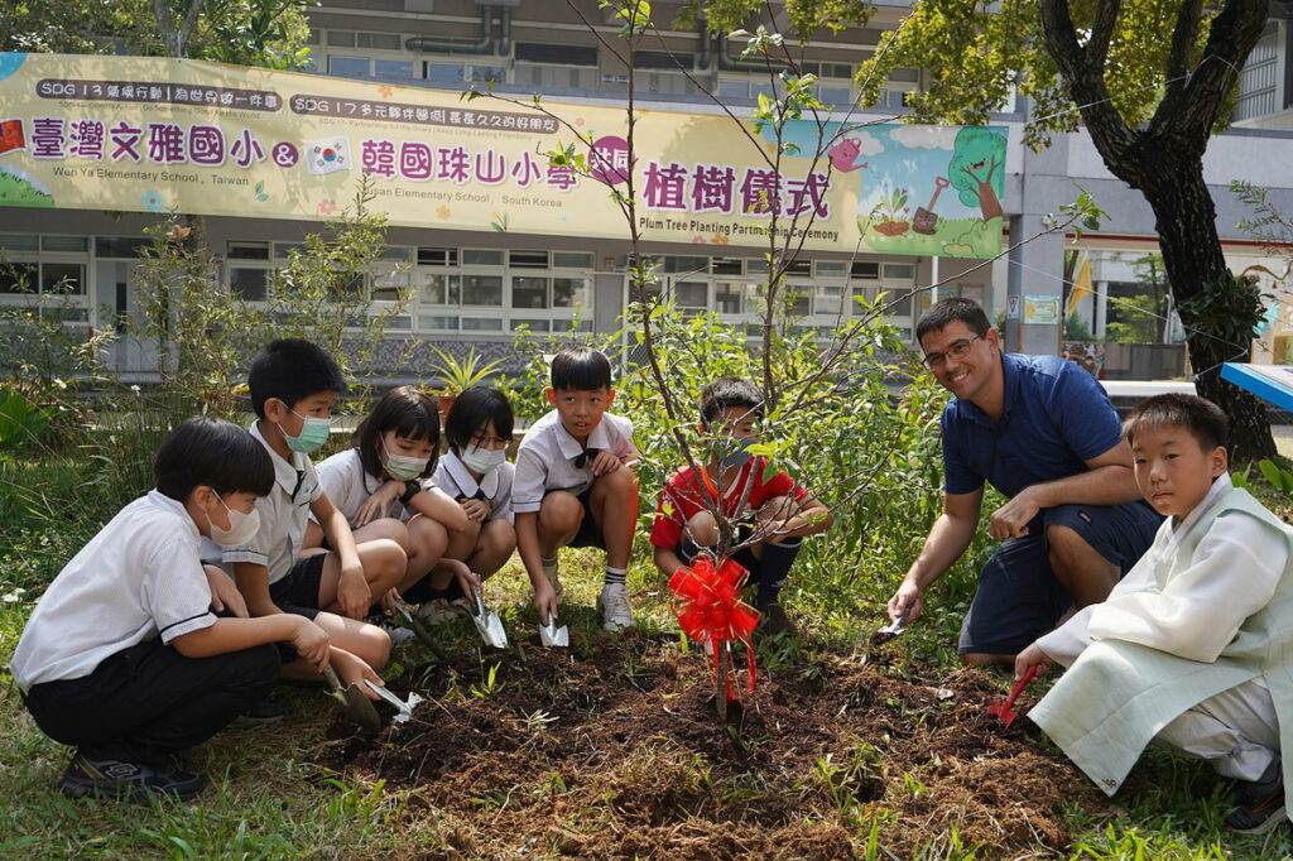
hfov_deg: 53.1
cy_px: 430
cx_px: 646
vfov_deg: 36.8
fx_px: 1293
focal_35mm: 36
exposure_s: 1/250
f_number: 6.3
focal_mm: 36
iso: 100
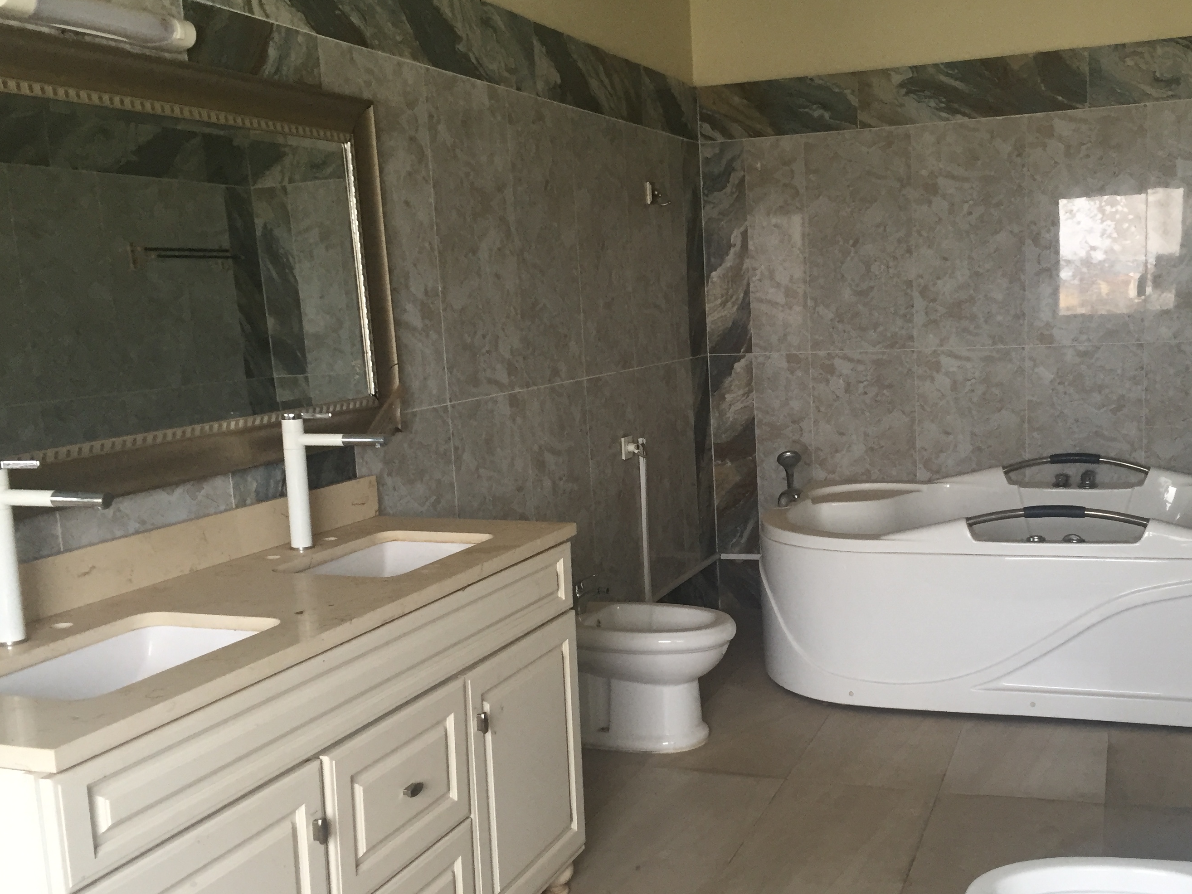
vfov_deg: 39.6
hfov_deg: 51.0
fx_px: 1240
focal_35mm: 36
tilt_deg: -9.1
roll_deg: +2.3
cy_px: 496
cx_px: 723
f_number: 2.2
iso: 125
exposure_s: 1/33
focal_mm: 4.15
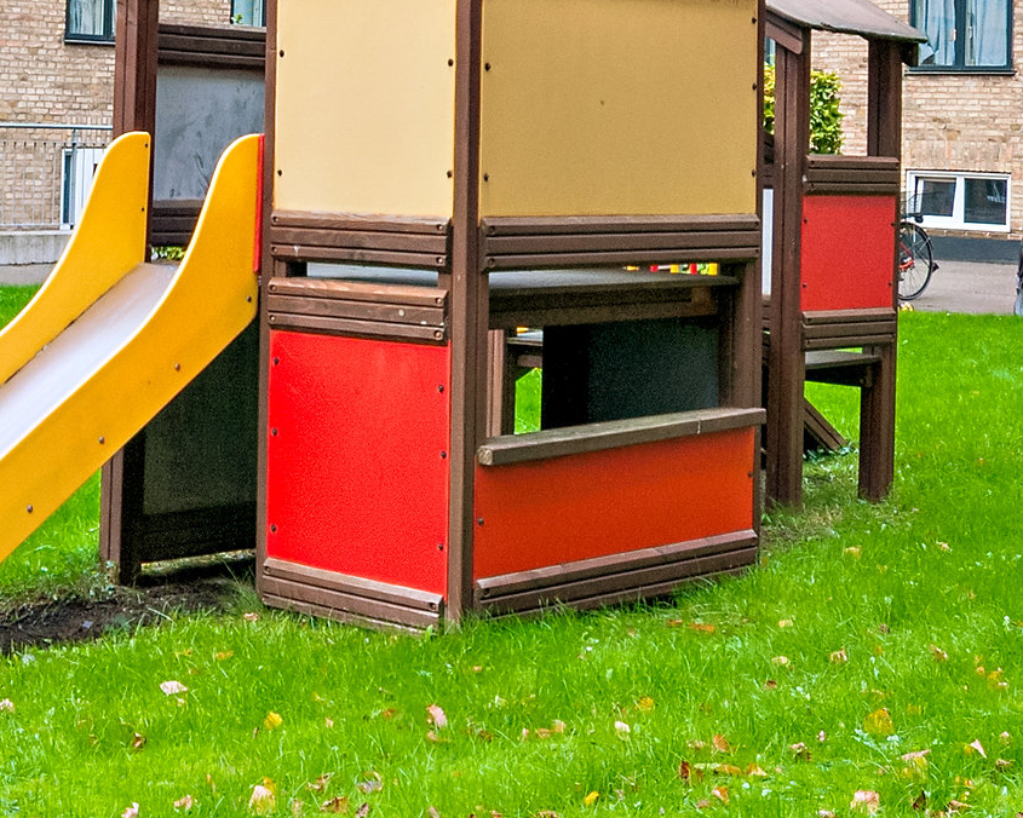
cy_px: 34
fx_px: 2119
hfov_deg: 26.3
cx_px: 125
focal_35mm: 70
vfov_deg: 21.2
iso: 200
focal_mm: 14
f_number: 9
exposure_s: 1/25
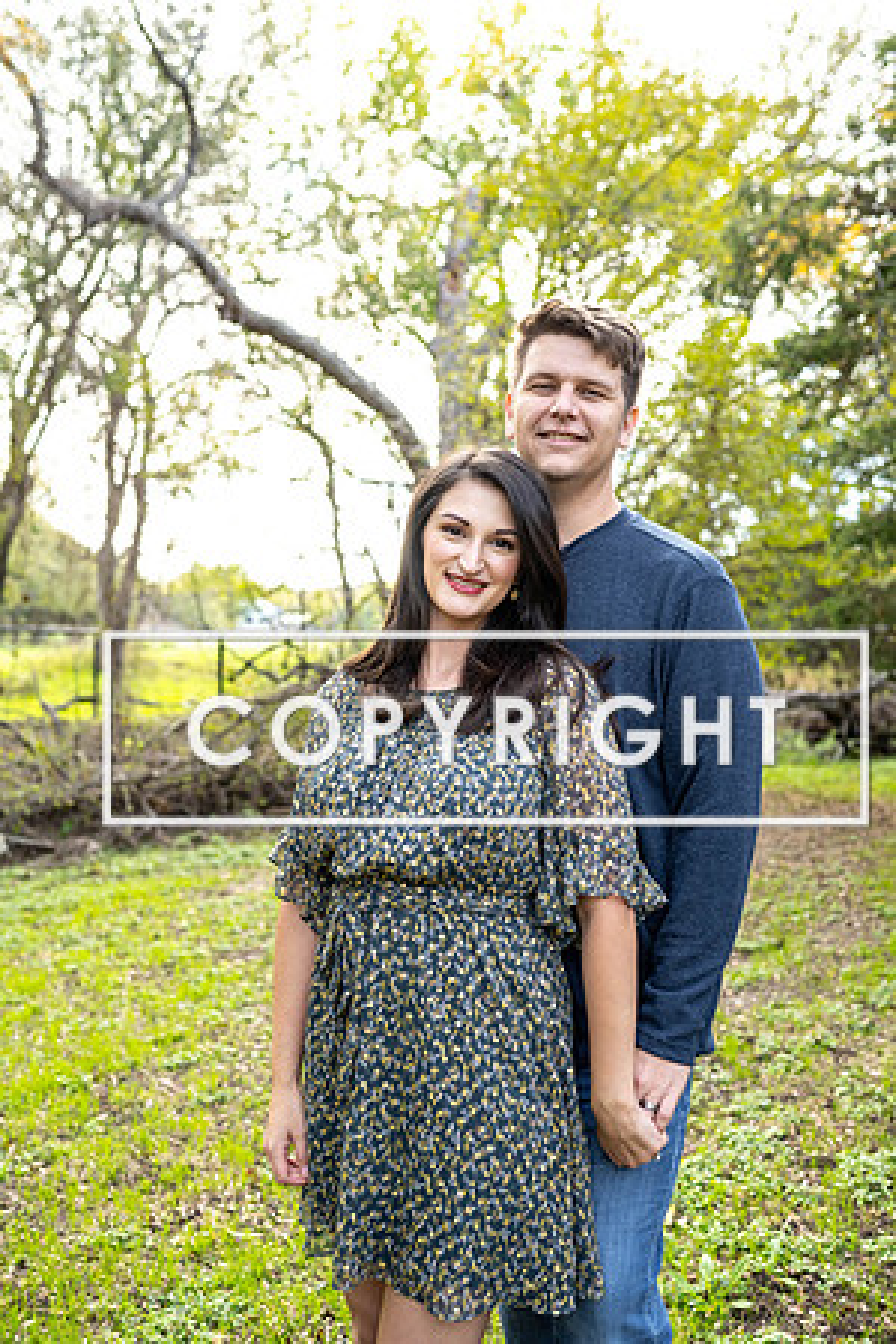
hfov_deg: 37.9
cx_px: 448
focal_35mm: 35
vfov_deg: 54.4
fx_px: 1307
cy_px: 672
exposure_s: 1/125
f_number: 3.2
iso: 160
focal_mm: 35
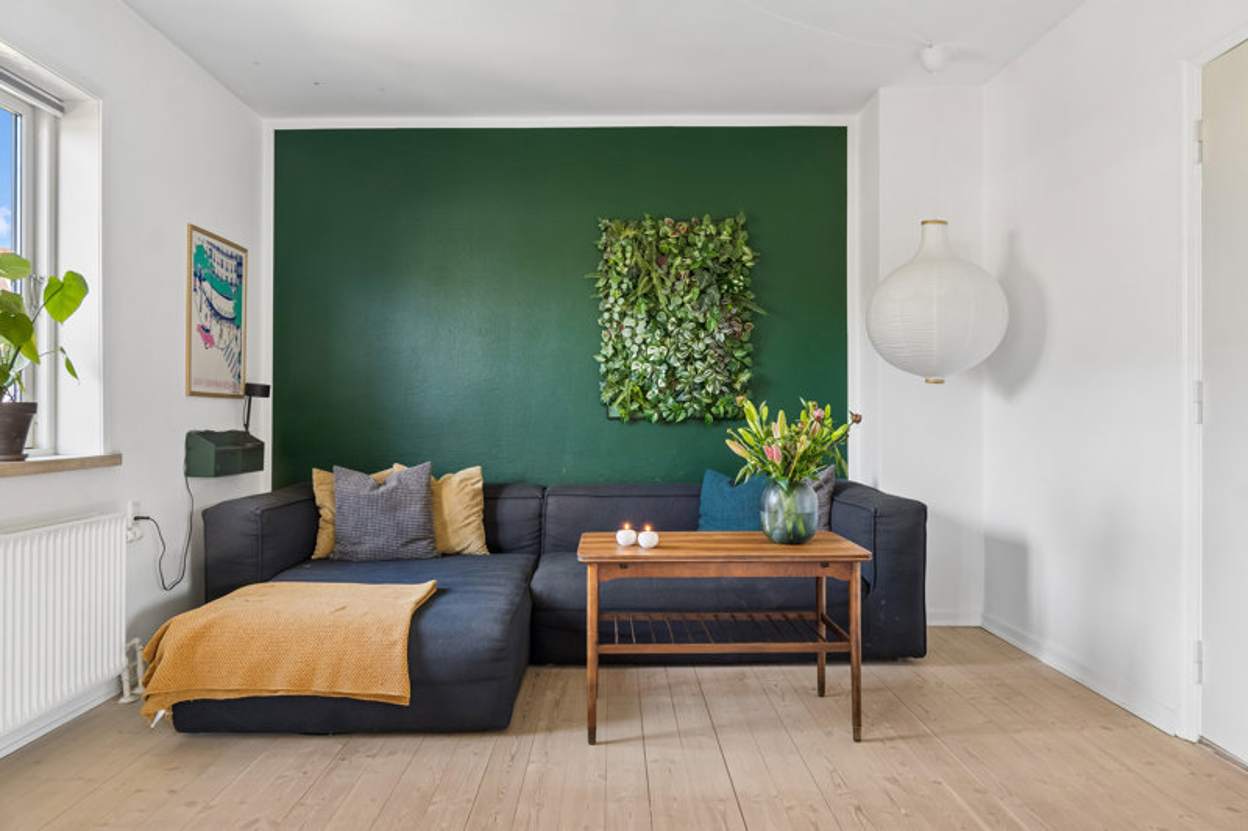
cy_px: 416
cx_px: 624
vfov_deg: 51.7
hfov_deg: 72.1
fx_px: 858
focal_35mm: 25
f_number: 8
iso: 200
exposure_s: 1/4
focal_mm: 16.5
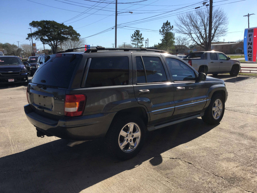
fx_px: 230
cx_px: 128
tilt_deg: -10.5
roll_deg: +0.2
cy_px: 96
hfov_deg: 58.4
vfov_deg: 45.4
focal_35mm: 31
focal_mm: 3.3
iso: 25
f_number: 2.4
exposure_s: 1/1101
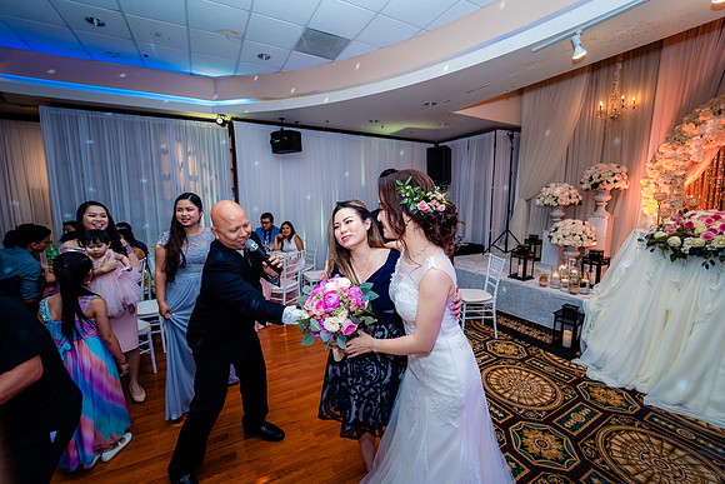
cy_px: 242
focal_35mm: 14
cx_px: 362
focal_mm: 14
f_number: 4.5
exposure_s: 1/160
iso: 2000
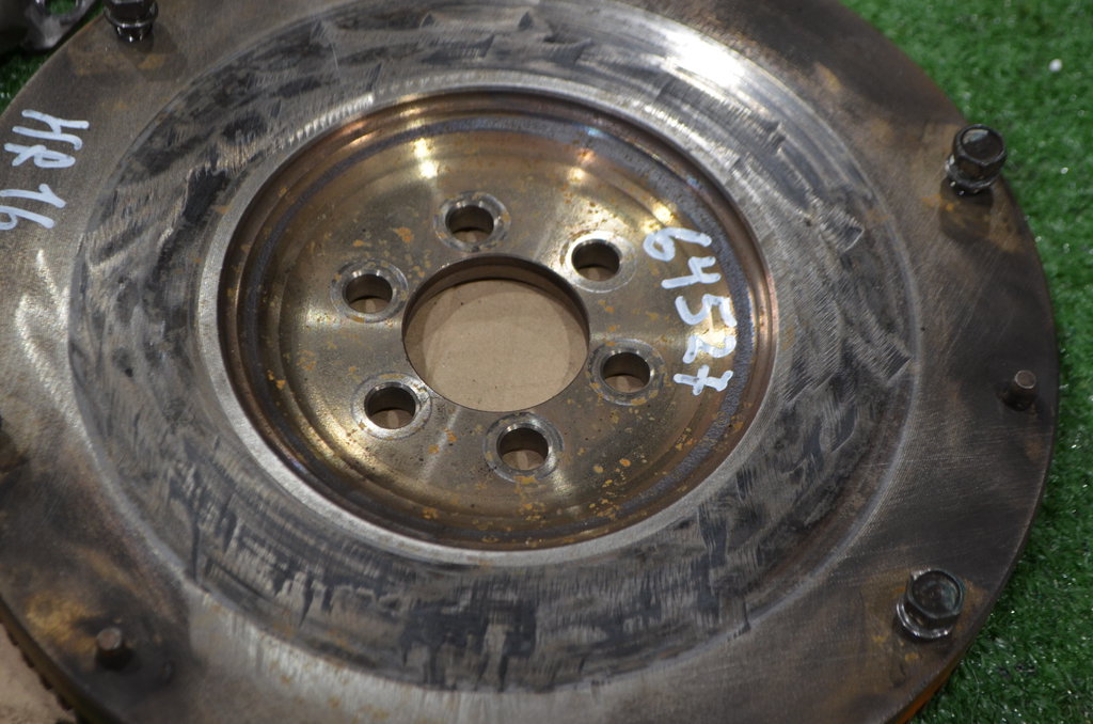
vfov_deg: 18.8
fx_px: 2181
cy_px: 362
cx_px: 546
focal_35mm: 72
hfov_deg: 28.1
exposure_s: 1/60
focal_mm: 48
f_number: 5.3
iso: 800
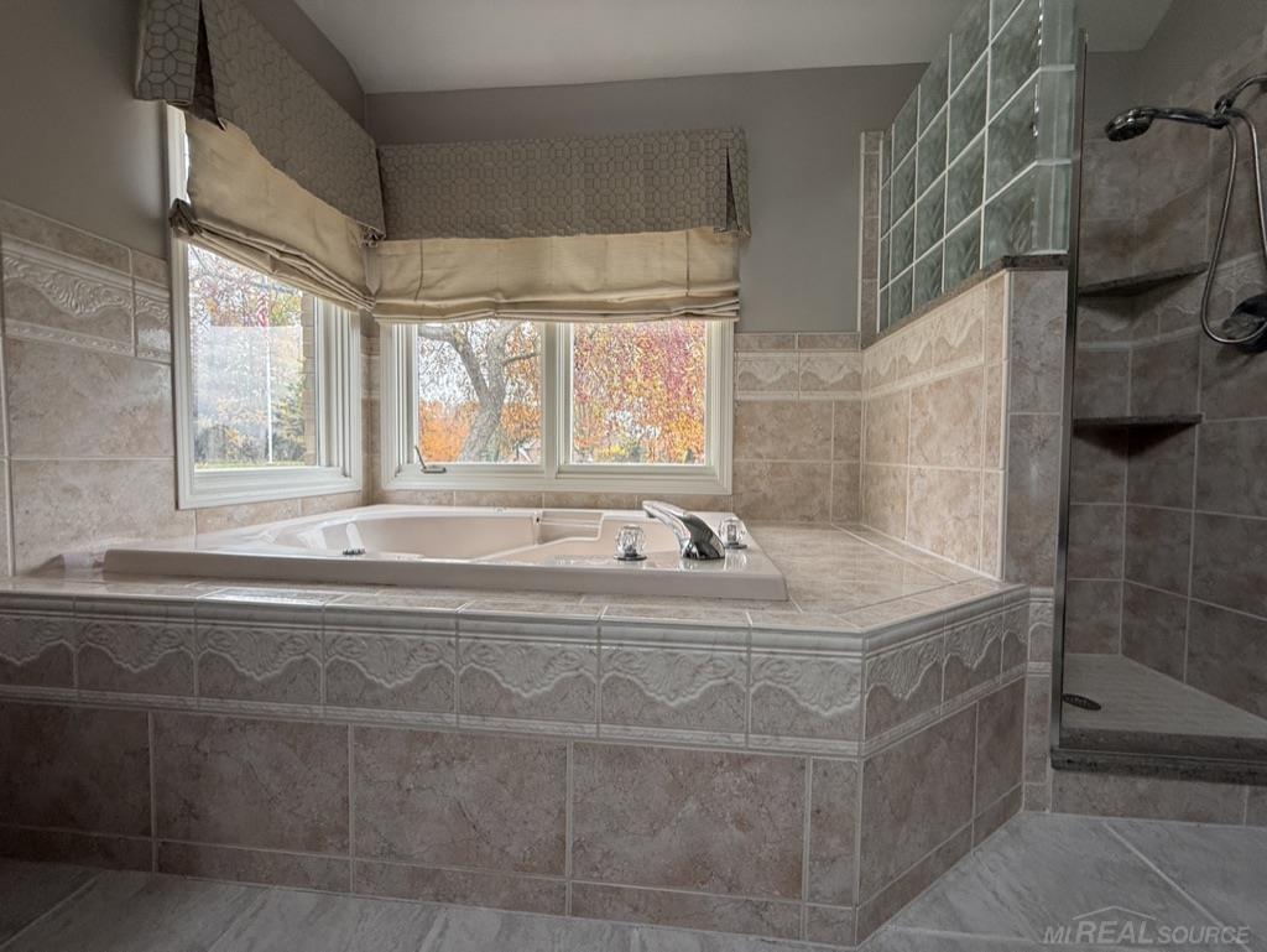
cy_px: 476
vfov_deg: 85.7
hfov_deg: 102.0
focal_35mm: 14
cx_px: 634
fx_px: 513
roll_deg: -1.5
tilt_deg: -3.0
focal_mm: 2.22
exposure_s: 1/99
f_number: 2.2
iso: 80
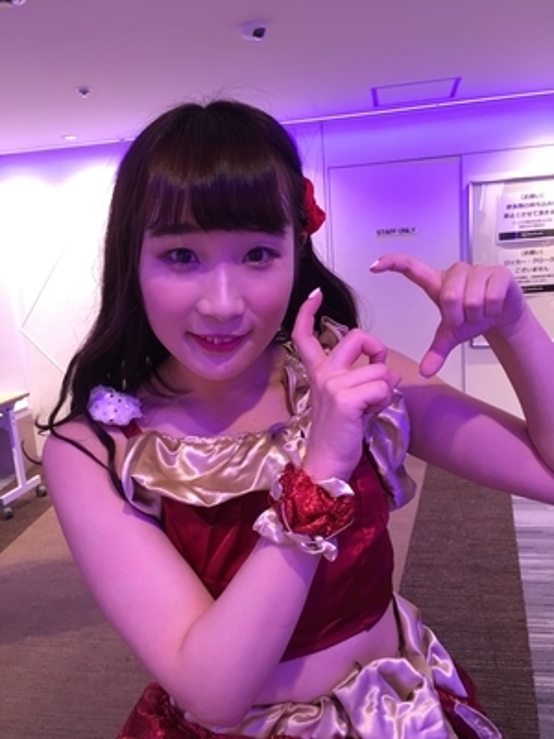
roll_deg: +4.0
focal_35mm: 29
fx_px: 619
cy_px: 370
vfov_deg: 61.7
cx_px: 277
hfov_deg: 48.2
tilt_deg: -11.1
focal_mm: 4.15
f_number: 2.2
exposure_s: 1/30
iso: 80
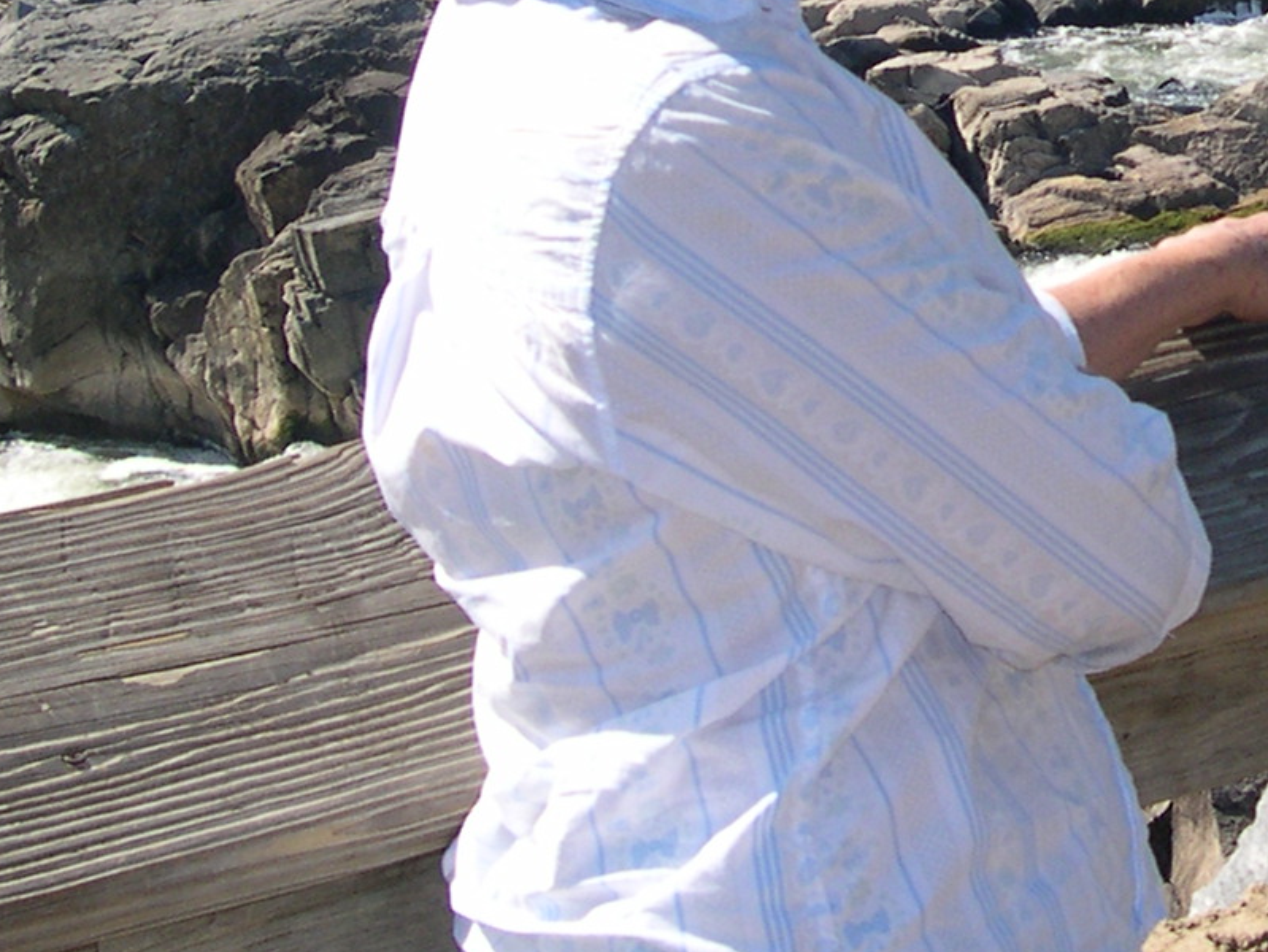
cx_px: 1397
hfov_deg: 17.6
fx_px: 3958
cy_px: -149
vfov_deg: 13.4
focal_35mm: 108
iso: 100
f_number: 7.6
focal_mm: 8
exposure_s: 1/174
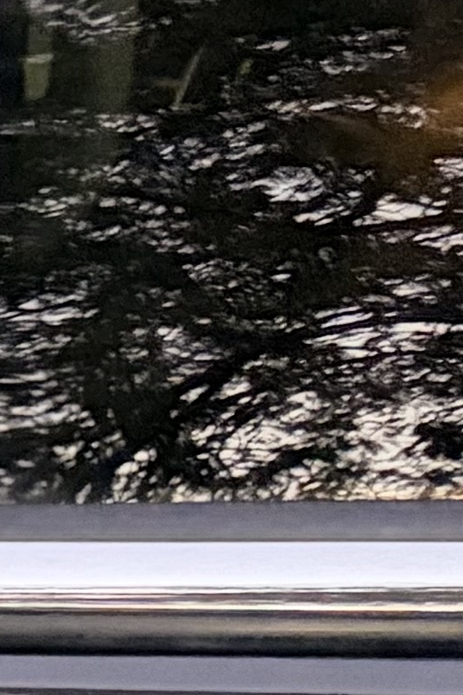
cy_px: 1112
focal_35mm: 192
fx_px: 3704
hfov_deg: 5.4
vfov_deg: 10.3
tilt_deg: -16.9
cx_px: -1884
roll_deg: +4.0
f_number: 1.6
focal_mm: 5.96
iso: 800
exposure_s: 1/30
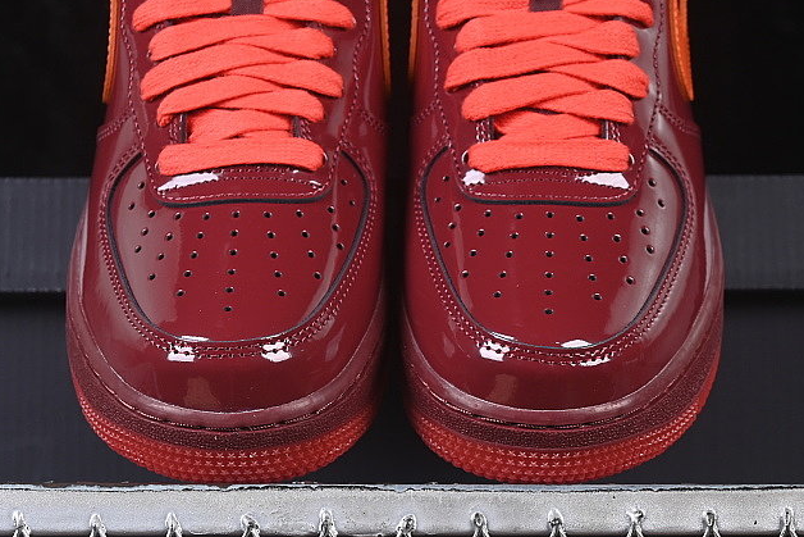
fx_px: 2881
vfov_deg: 10.6
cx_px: 419
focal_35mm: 129
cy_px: 197
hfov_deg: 15.9
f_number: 7.1
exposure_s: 1/60
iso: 160
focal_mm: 50
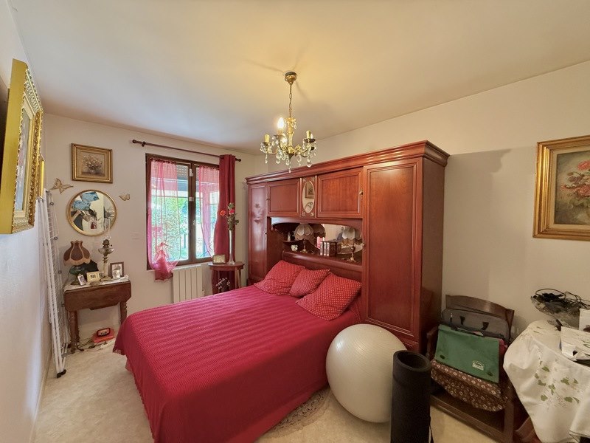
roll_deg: -0.6
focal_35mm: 14
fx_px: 239
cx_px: 295
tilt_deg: -2.5
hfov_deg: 102.1
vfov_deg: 85.7
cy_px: 222
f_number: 2.2
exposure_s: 1/50
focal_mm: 2.22
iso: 400
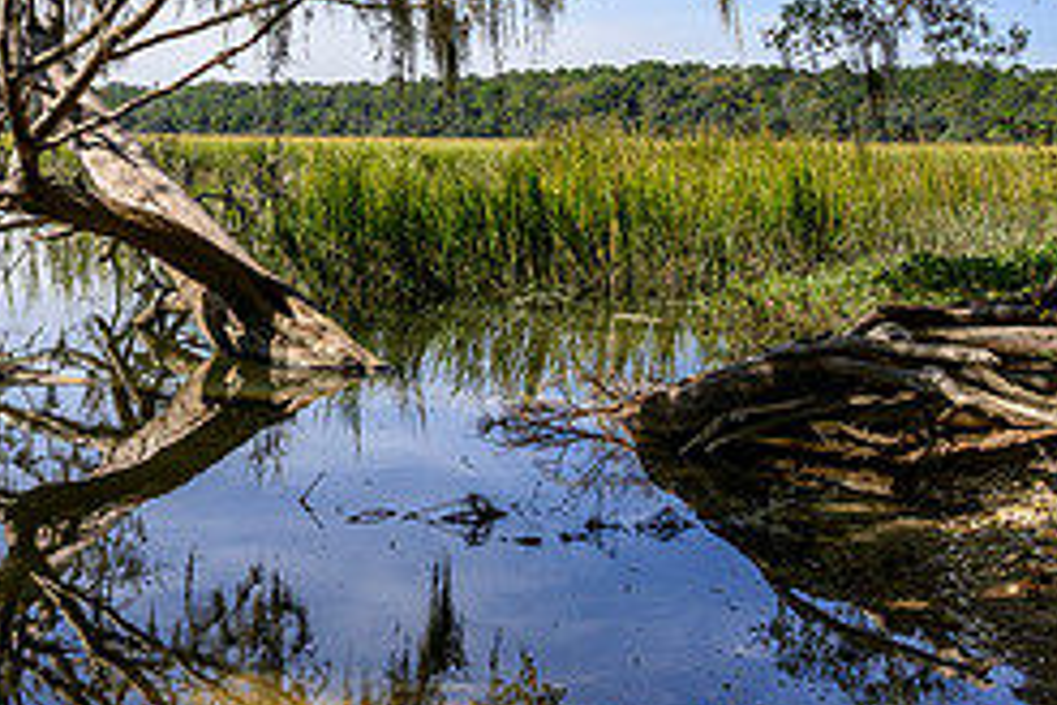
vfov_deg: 22.6
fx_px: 1732
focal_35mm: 59
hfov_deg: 32.6
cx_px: 146
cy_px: 116
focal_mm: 25
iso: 100
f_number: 8
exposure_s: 1/200
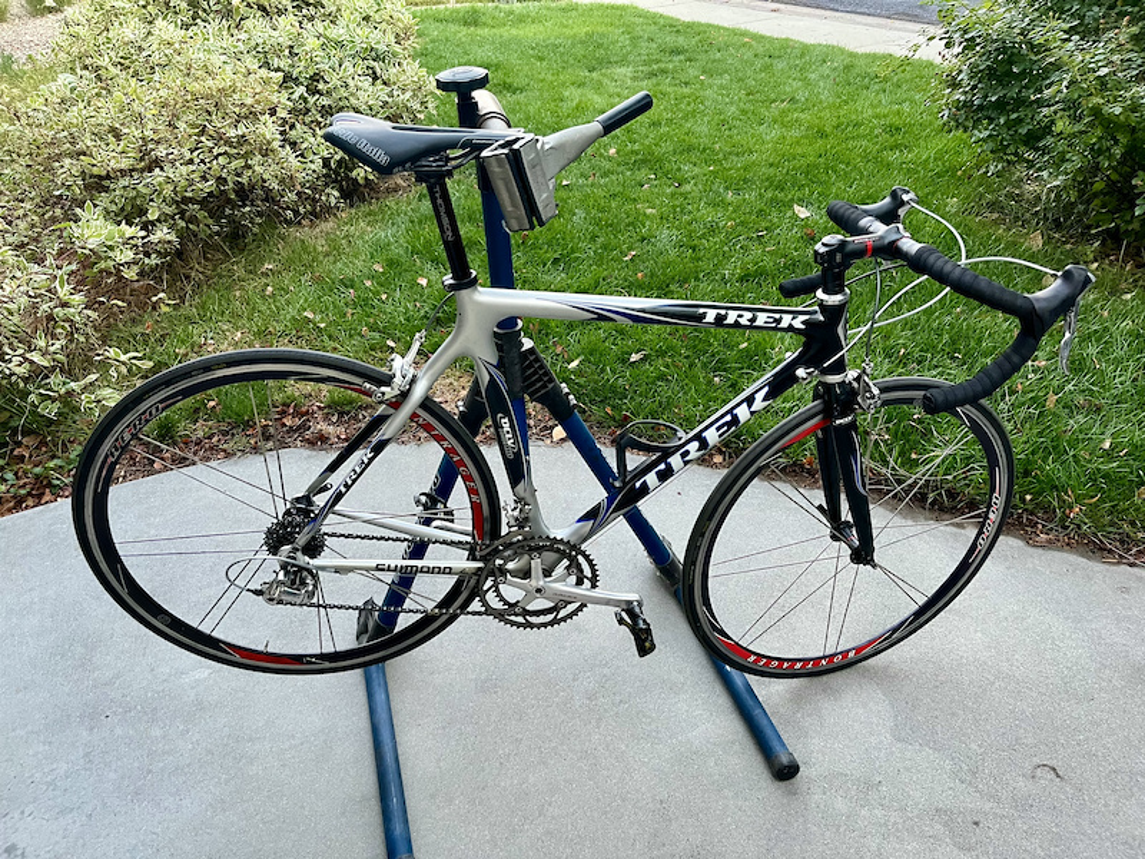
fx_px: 860
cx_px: 572
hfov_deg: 67.3
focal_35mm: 26
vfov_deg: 53.1
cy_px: 430
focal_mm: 5.1
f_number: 1.6
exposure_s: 1/60
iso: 250
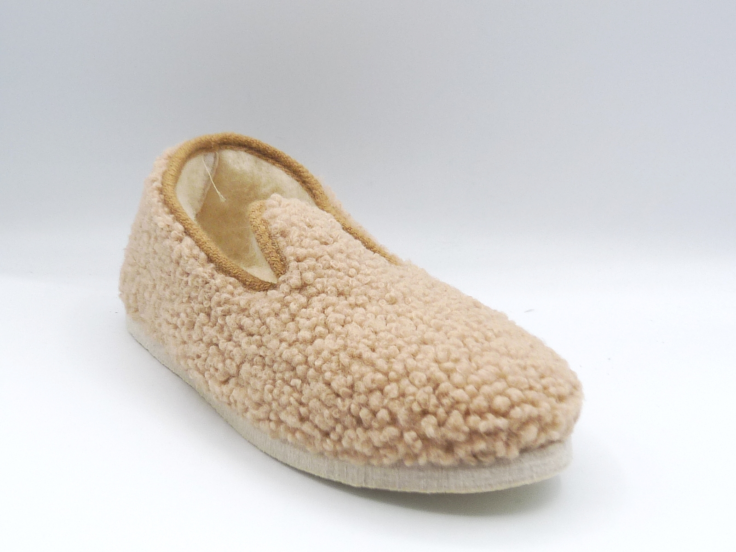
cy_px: 276
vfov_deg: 29.7
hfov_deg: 38.9
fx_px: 1042
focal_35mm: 49
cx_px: 368
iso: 100
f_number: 5
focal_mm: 4.8
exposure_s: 1/200
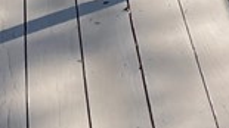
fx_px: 1220
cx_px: 730
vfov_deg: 5.2
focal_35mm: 201
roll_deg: -0.2
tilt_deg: -2.1
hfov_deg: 8.6
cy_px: -427
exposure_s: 1/972
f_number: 1.8
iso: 20
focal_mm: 3.99
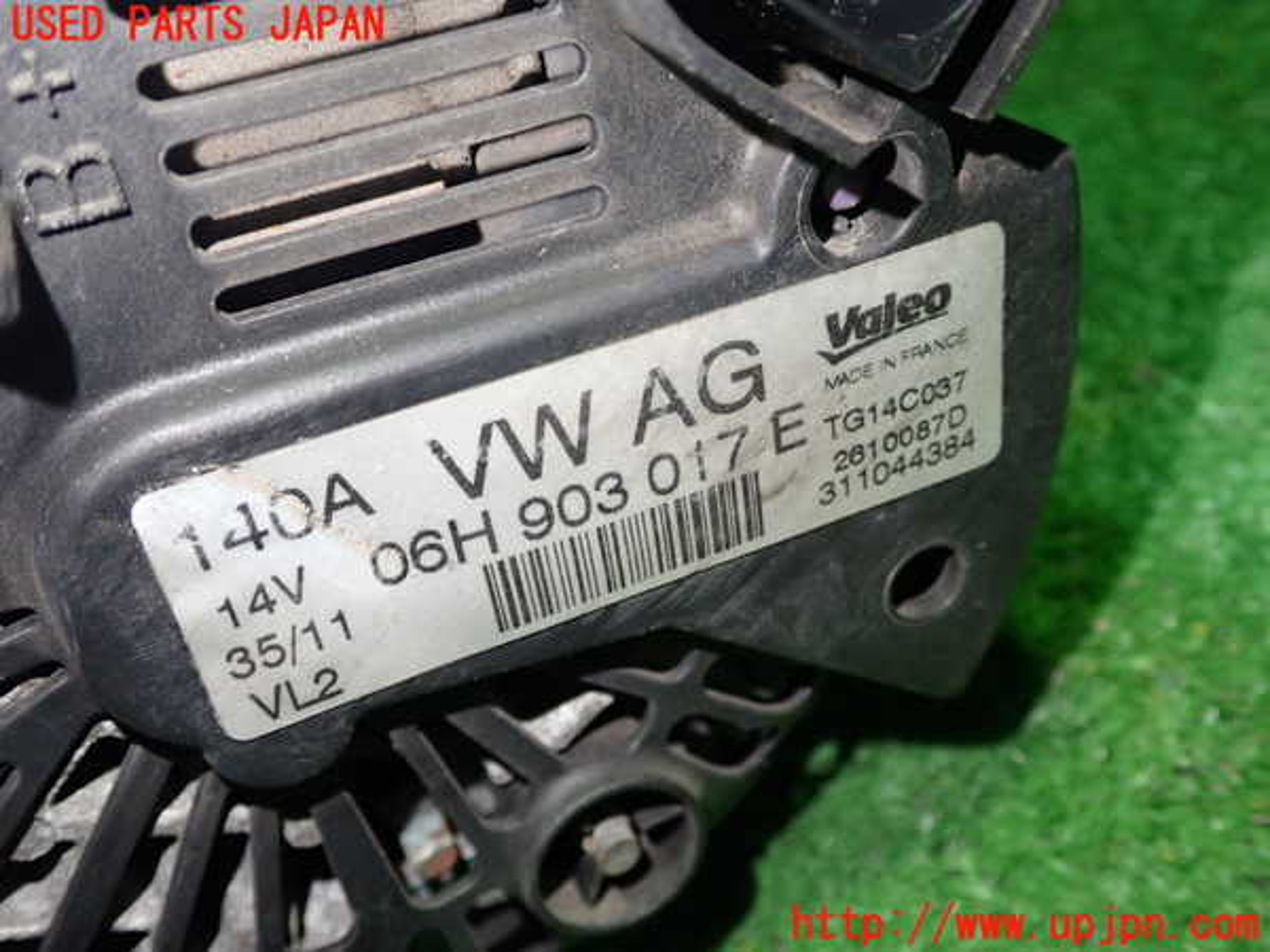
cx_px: 635
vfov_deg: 39.7
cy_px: 476
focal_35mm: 36
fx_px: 1321
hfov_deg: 51.4
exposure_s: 1/40
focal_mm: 6.37
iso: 320
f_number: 2.5
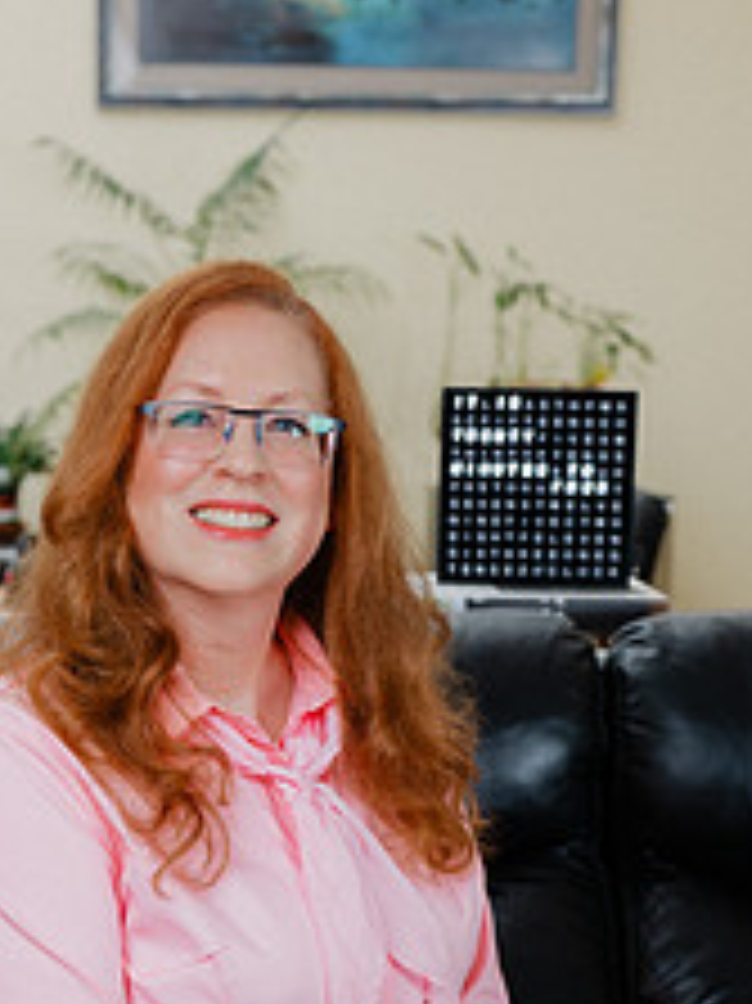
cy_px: 1004
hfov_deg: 15.2
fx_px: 2812
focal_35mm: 97
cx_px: 234
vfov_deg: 19.6
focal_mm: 50
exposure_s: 1/25
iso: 80
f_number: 4
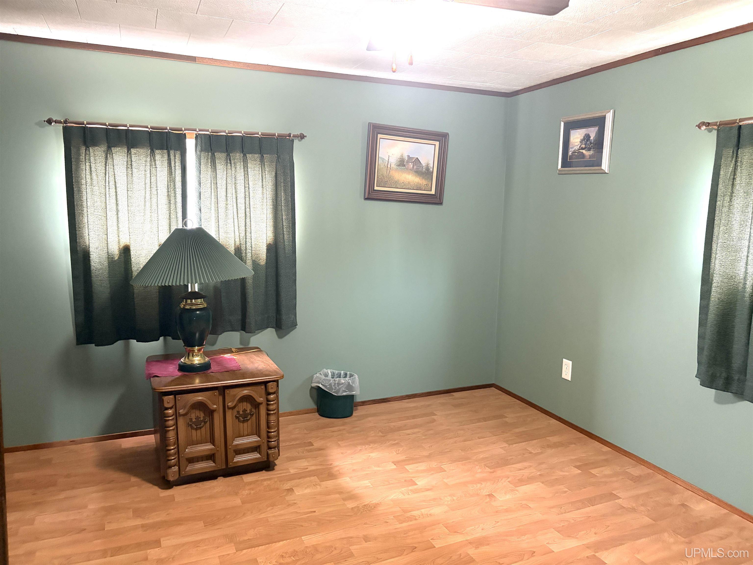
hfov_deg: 67.3
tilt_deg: -7.9
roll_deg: -0.5
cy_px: 282
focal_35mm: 26
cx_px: 376
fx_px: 566
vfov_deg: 53.1
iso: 500
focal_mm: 5.96
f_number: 1.6
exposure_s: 1/40
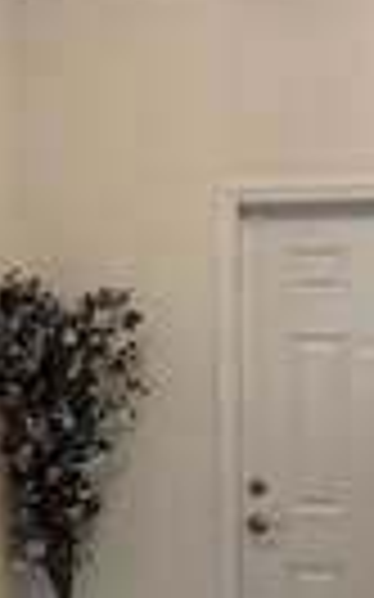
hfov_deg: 14.2
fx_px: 1502
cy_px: 562
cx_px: 207
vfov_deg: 21.9
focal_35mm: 92
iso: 320
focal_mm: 6.76
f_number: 1.78
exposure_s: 1/120
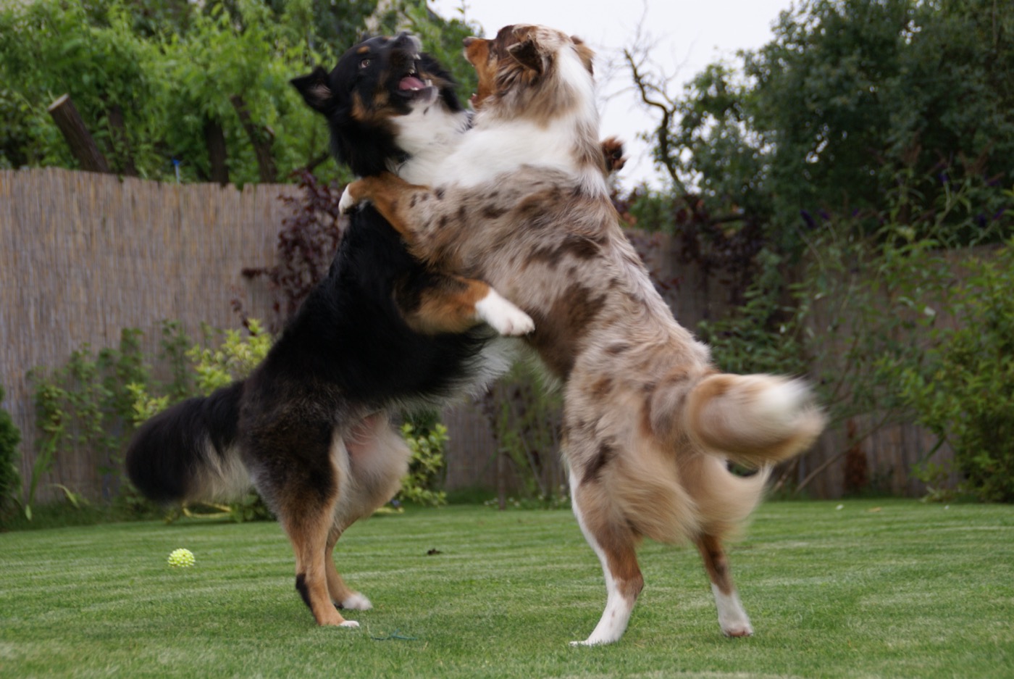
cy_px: 340
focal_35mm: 90
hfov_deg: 22.6
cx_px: 507
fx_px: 2538
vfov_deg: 15.2
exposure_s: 1/125
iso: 200
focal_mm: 60
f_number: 5.6
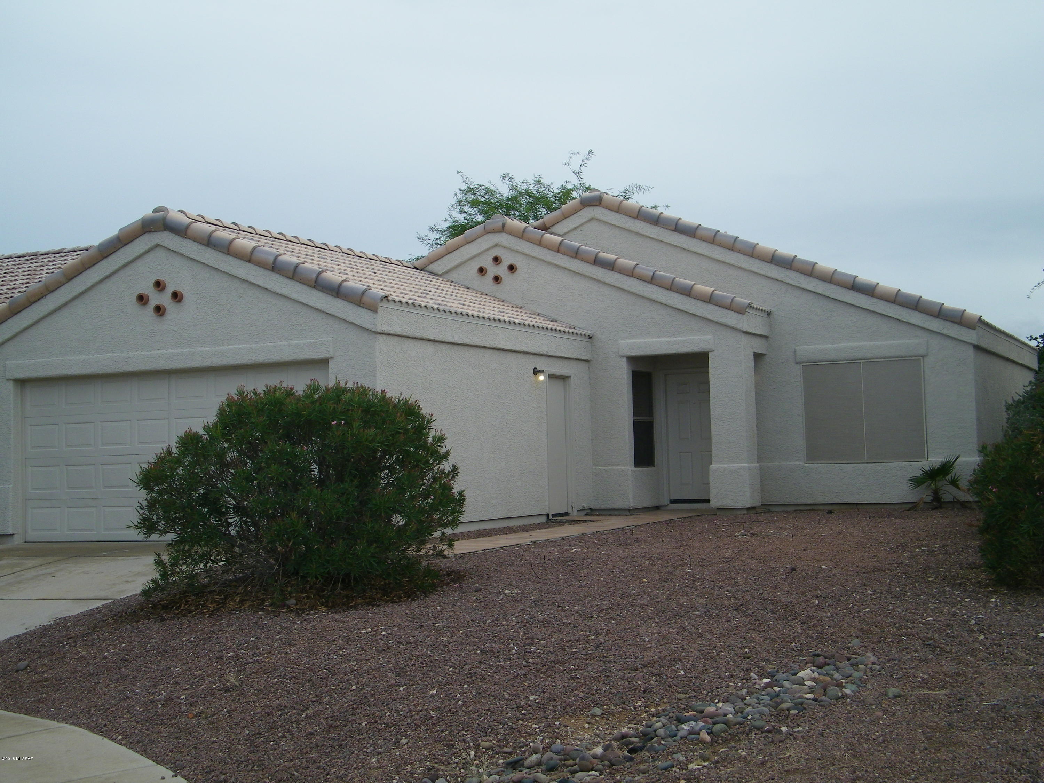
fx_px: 1327
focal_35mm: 44
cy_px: 392
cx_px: 522
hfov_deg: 42.9
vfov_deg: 32.9
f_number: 3.9
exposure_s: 1/640
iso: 80
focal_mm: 7.9
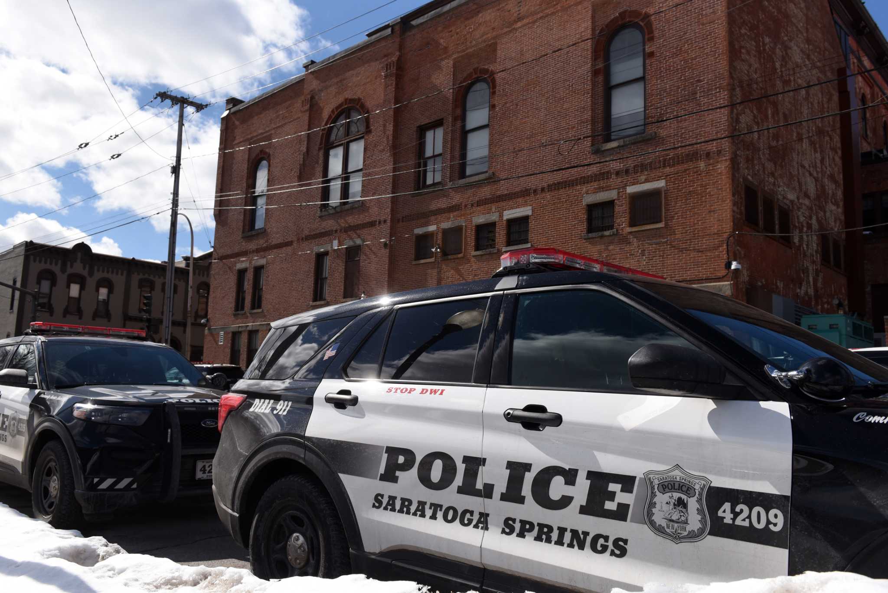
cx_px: 444
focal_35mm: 29
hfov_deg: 63.6
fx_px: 716
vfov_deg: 45.0
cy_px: 296
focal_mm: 29
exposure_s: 1/4000
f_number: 8
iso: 800
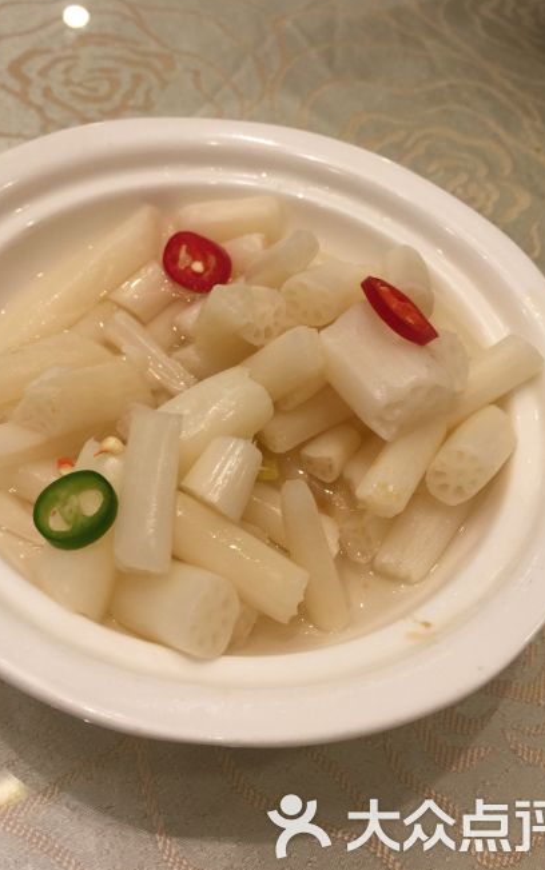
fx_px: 784
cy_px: 428
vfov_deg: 58.1
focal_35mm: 33
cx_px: 252
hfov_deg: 38.3
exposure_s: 1/33
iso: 32
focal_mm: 4.15
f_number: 2.2
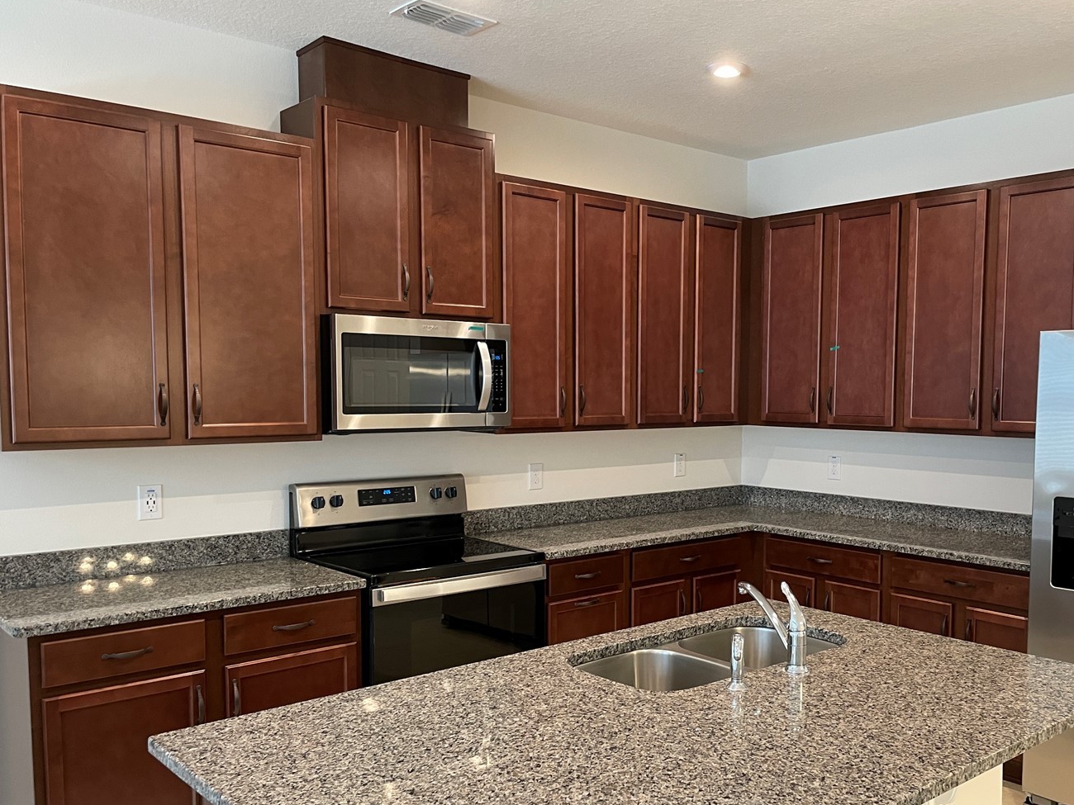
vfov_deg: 44.0
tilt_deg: -4.3
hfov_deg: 56.5
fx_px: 993
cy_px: 474
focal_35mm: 32
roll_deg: -0.8
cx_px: 634
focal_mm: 4.2
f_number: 1.6
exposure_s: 1/60
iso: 125
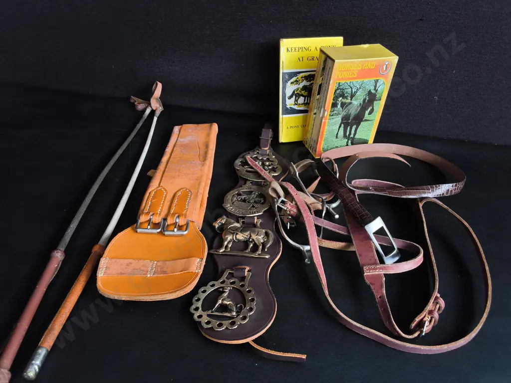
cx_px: 256
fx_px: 399
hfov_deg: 65.3
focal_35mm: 27
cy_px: 192
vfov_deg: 51.4
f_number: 2
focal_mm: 2.87
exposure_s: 1/100
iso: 80
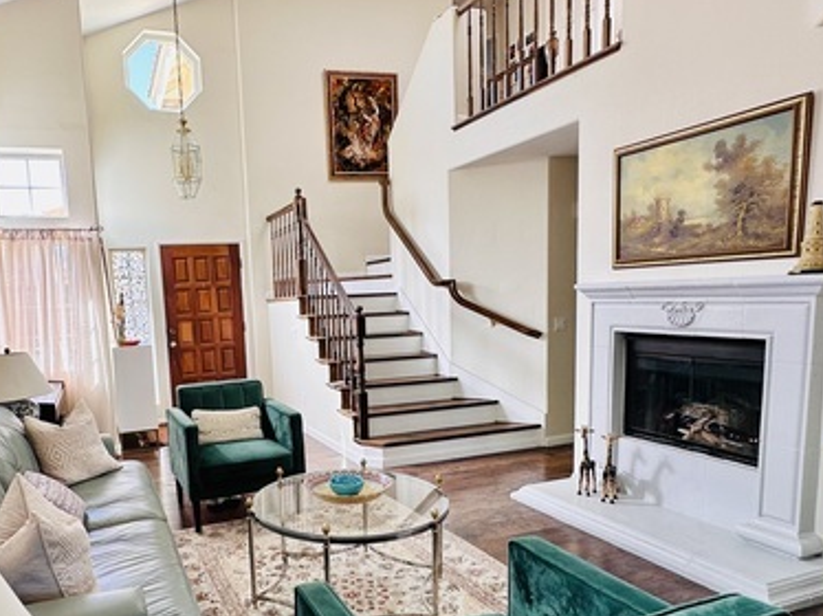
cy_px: 378
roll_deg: +2.4
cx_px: 283
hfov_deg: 67.7
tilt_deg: -7.8
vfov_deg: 54.3
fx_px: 594
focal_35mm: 25
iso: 40
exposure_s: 1/99
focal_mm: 2.22
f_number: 2.2
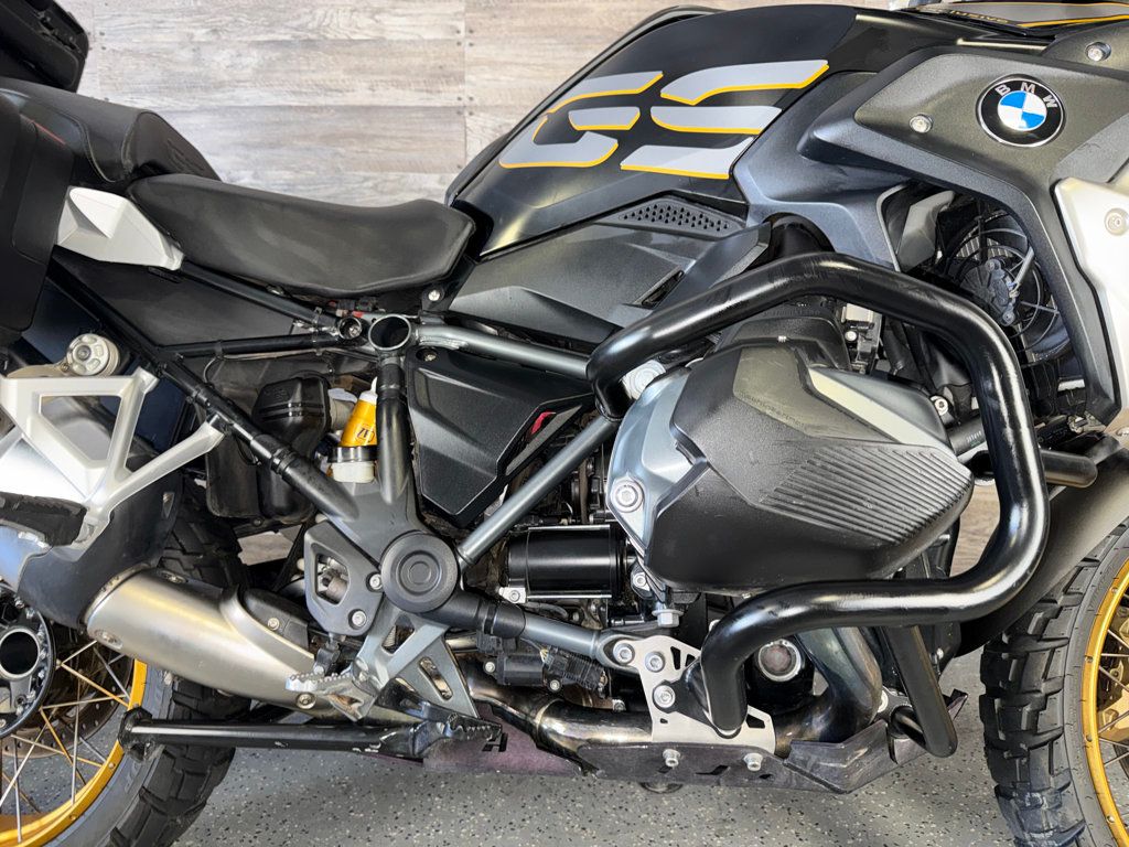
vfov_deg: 56.8
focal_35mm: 24
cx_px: 564
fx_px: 783
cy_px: 424
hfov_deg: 71.6
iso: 64
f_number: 1.78
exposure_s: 1/15
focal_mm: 6.76
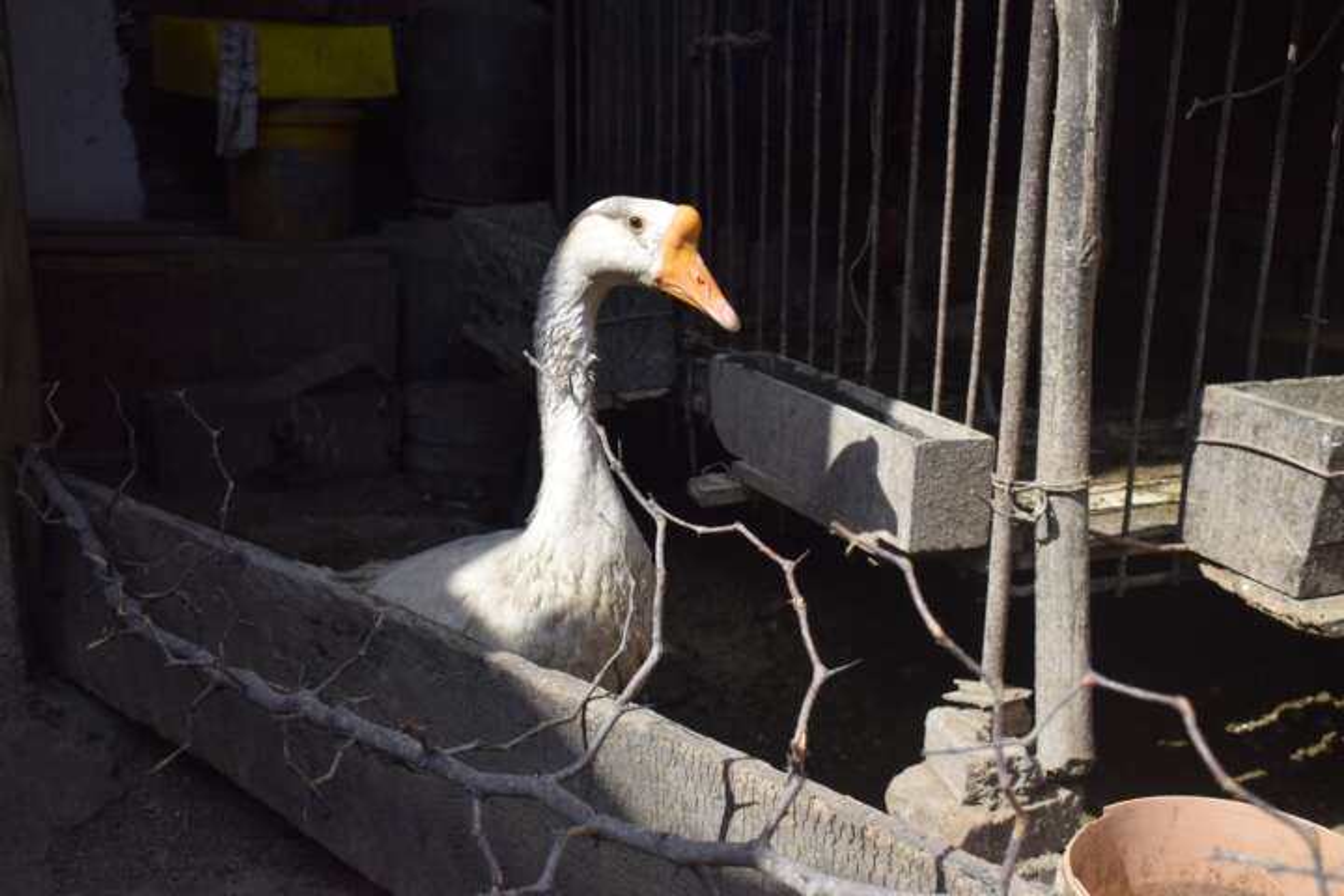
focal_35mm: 38
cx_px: 672
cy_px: 448
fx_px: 1400
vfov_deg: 35.5
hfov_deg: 51.3
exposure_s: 1/1600
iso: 400
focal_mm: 25
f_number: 6.3
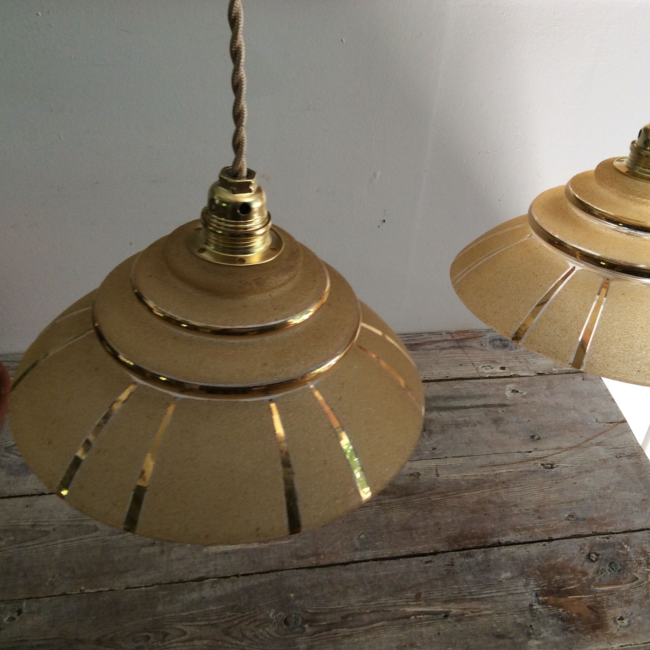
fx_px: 807
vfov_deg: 43.9
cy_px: 325
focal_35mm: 38
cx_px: 377
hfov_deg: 43.7
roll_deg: -5.0
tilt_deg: -36.4
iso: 50
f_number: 2.4
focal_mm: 3.3
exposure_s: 1/50
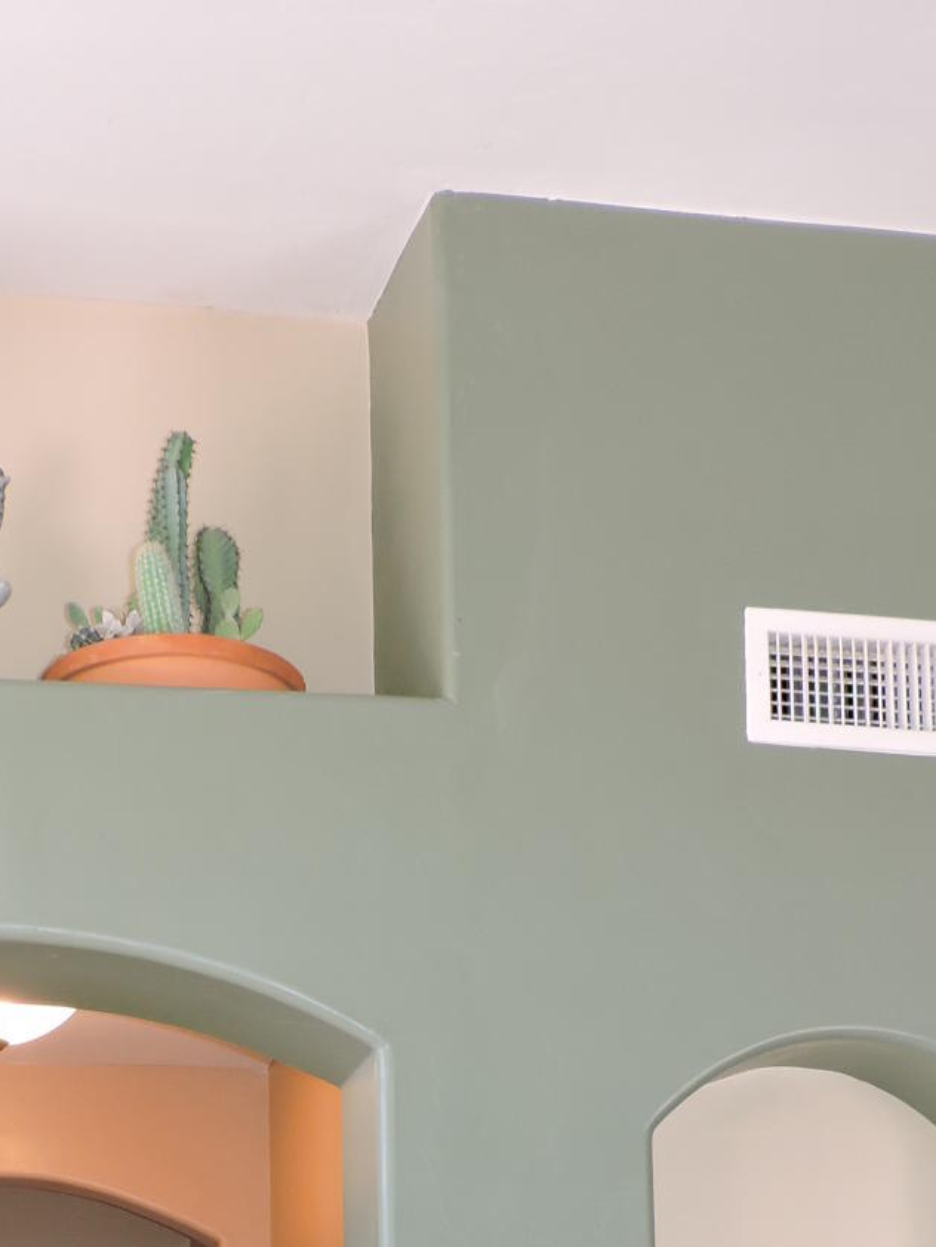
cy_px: 1339
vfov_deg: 30.5
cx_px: 283
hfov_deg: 25.5
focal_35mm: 57
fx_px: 2054
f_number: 3
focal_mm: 4.3
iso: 200
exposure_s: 1/40
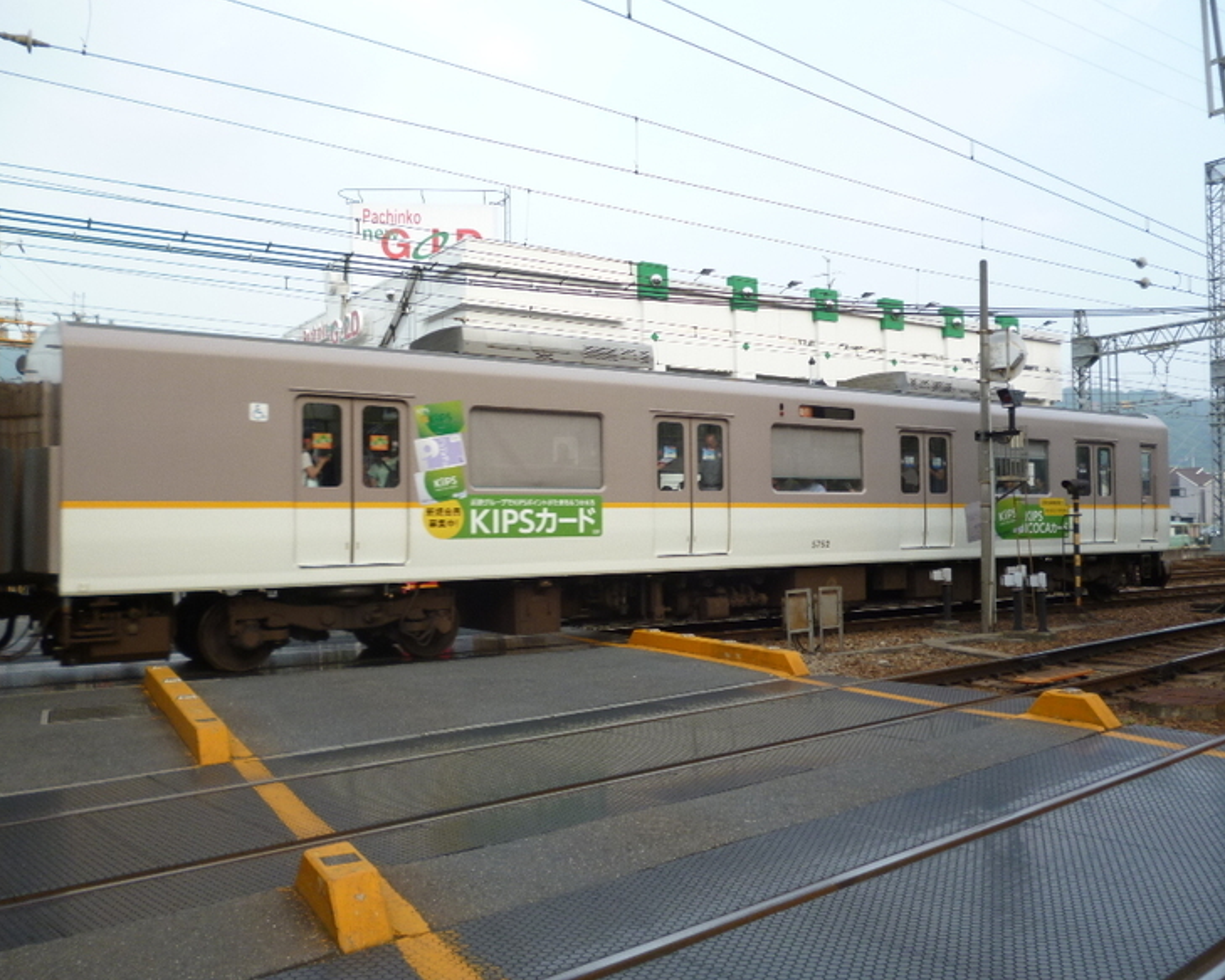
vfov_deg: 48.5
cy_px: 491
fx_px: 1088
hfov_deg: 58.7
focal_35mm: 30
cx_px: 645
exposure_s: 1/320
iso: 100
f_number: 3.1
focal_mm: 5
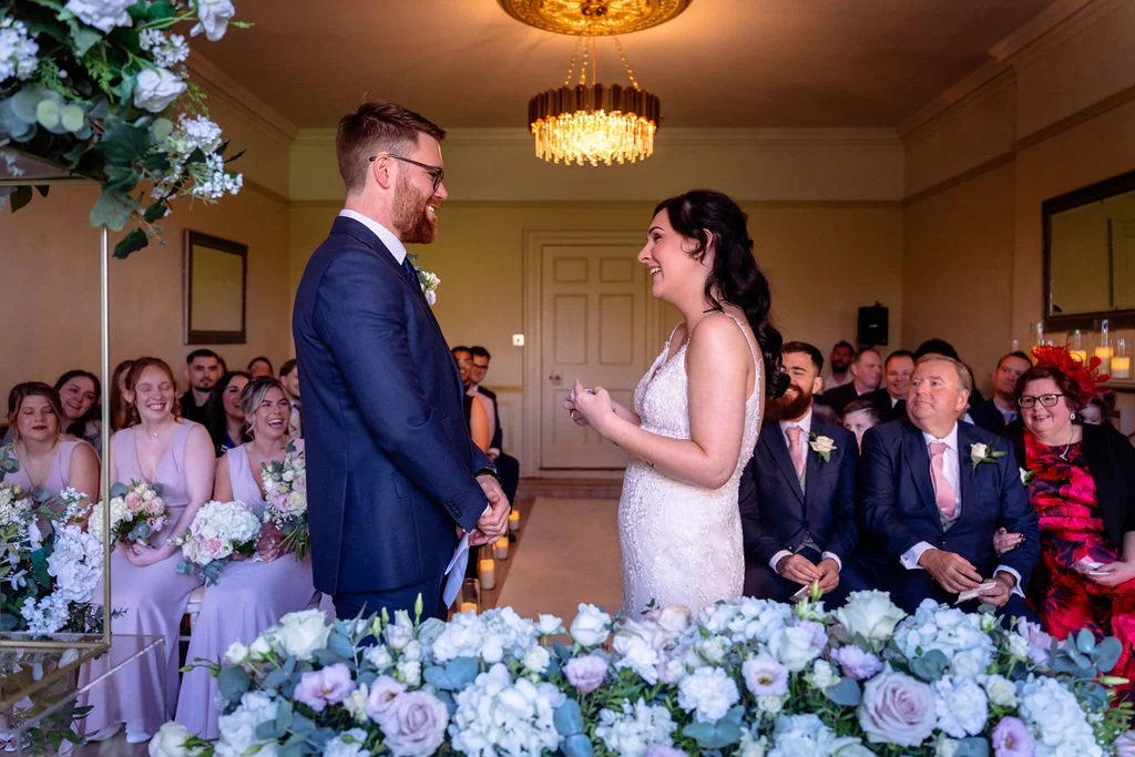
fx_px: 883
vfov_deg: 46.4
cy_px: 378
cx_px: 568
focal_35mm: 28
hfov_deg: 65.5
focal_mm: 28
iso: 640
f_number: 2.8
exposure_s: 1/200
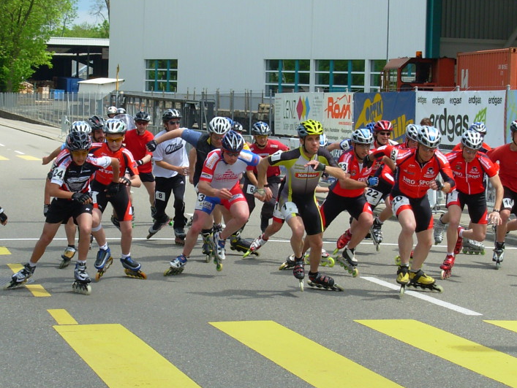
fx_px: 1644
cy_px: 177
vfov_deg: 13.5
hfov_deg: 17.9
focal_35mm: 110
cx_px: 257
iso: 50
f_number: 3.6
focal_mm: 12.5
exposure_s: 1/745
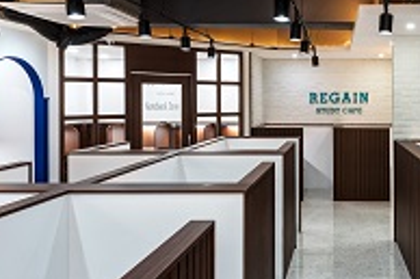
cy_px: 96
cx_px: 329
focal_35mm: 33
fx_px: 385
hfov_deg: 53.8
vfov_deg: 39.5
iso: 400
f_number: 13
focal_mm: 16
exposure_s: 1/2
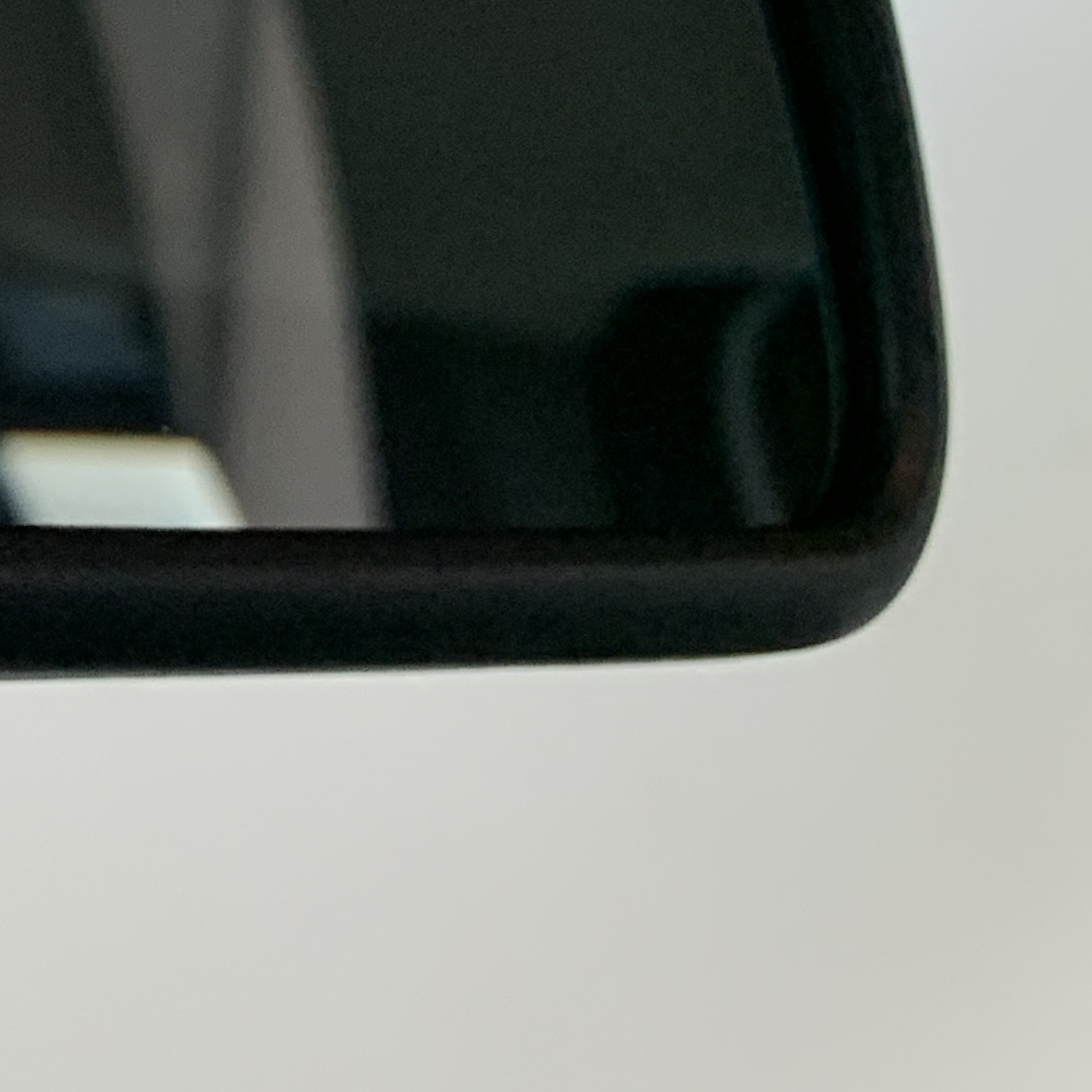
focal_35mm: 113
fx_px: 4033
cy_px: -240
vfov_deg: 14.9
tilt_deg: +15.2
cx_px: -1322
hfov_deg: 12.8
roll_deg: +3.6
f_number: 1.8
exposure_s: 1/120
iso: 80
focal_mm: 4.25
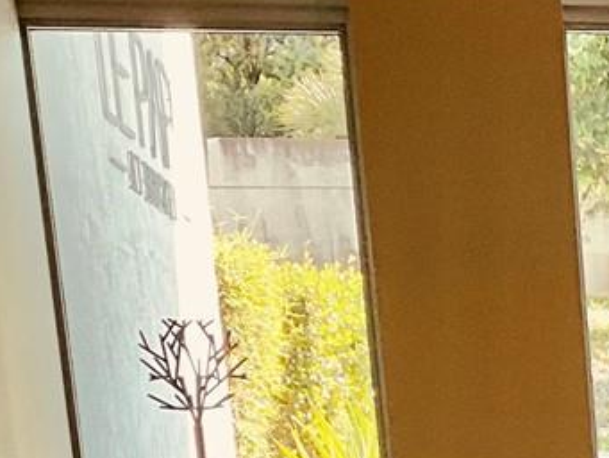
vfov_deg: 9.8
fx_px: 2393
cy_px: 1057
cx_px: 1122
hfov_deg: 13.0
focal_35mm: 136
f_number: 1.8
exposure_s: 1/120
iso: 32
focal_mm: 3
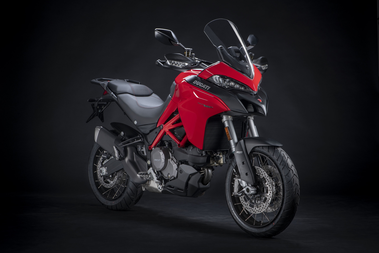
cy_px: 126
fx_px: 1105
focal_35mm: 105
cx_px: 190
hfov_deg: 19.5
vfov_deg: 13.0
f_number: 11
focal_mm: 105
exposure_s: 1/160
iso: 100
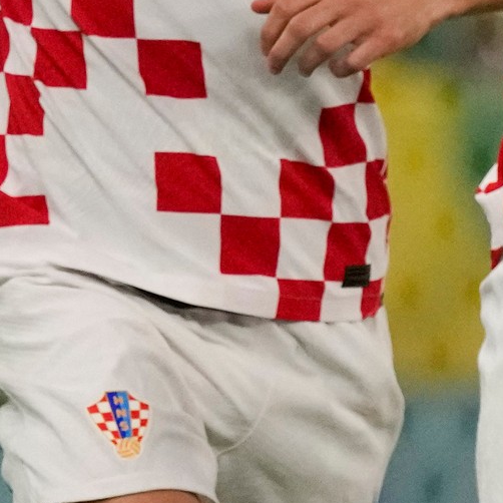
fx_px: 44502
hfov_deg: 0.6
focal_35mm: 2707
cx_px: 1603
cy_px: 186
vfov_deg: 0.6
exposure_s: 1/4000
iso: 4000
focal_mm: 400
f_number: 4
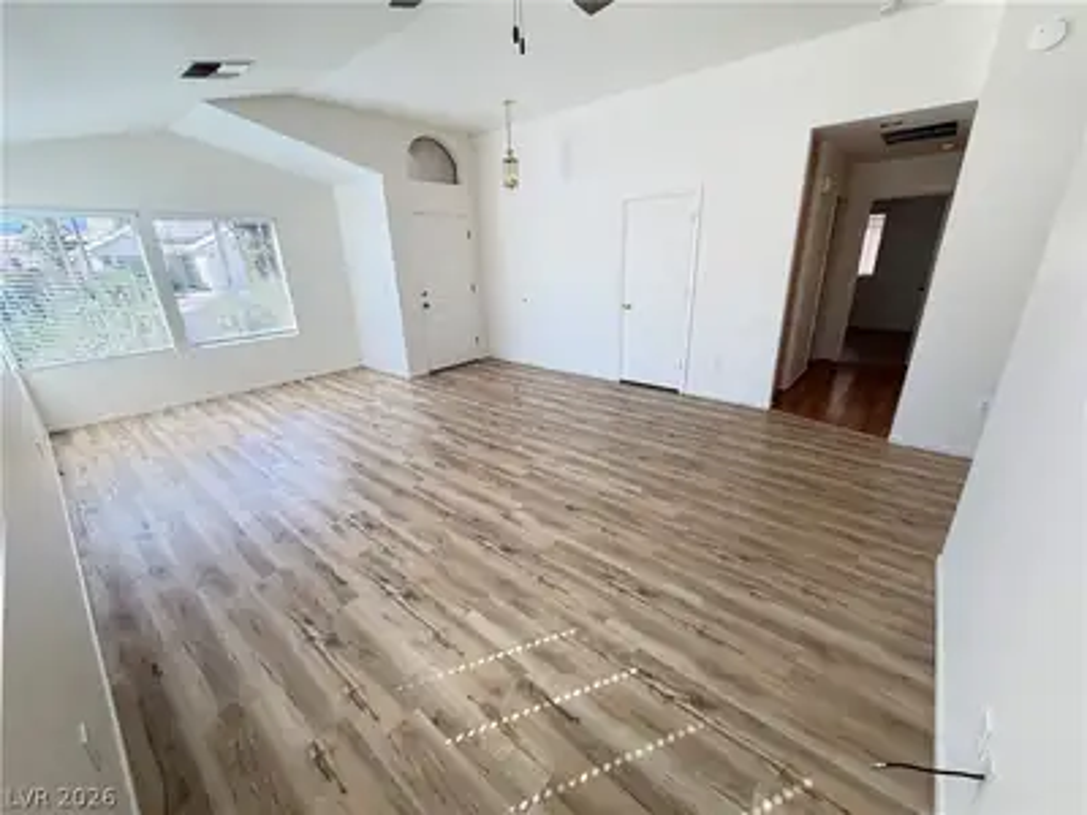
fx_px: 440
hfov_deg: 102.1
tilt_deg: -19.9
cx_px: 544
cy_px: 408
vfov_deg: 85.7
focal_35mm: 14
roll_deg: +2.0
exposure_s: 1/120
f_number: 2.2
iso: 80
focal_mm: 2.22
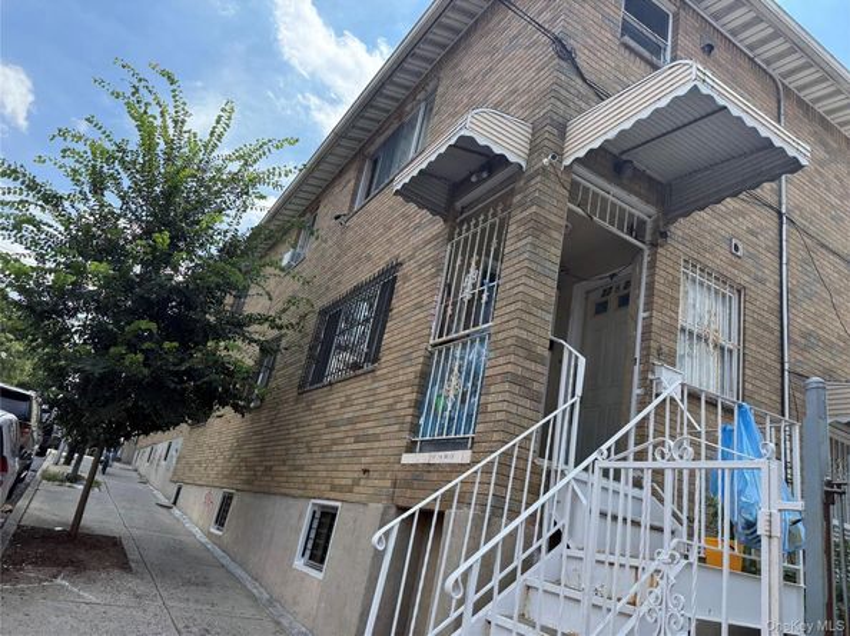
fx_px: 589
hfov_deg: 71.6
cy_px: 318
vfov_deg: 56.8
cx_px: 425
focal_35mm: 24
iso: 100
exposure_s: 1/2801
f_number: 1.78
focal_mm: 6.76
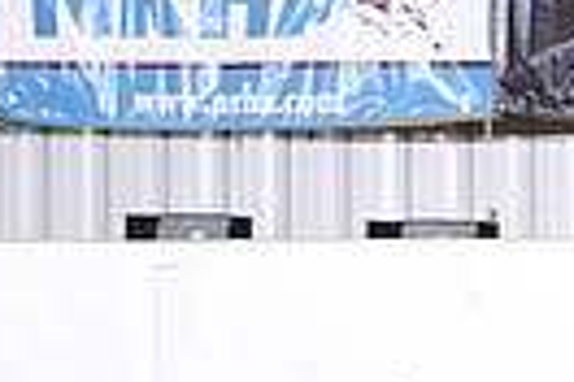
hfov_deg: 2.3
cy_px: 193
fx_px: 14030
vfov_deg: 1.6
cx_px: 1231
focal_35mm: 880
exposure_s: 1/200
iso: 2000
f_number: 4
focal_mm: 200
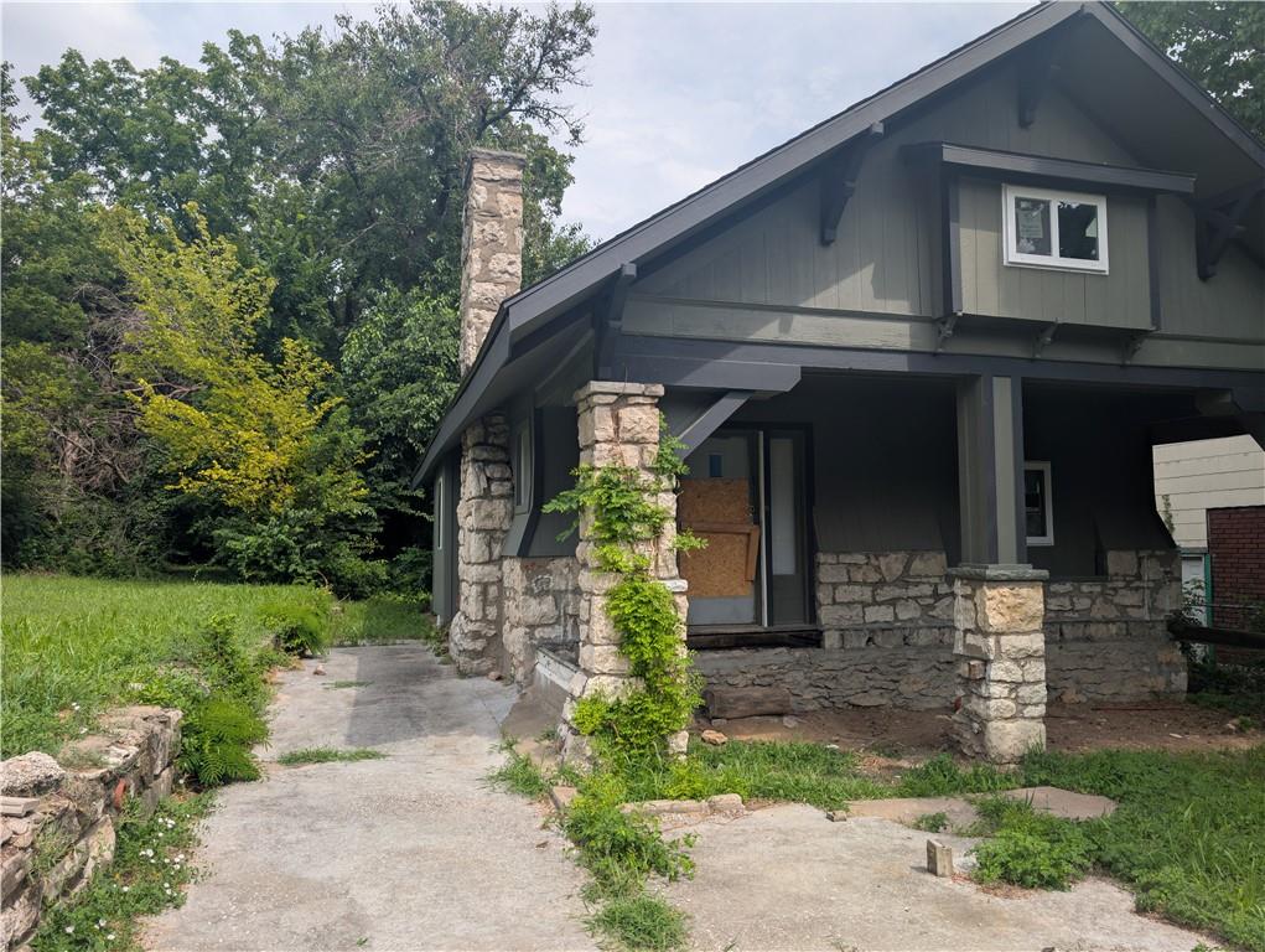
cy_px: 476
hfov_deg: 71.5
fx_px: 878
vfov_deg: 56.9
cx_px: 632
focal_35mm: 24
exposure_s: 1/1266
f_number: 1.68
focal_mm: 6.9
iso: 24
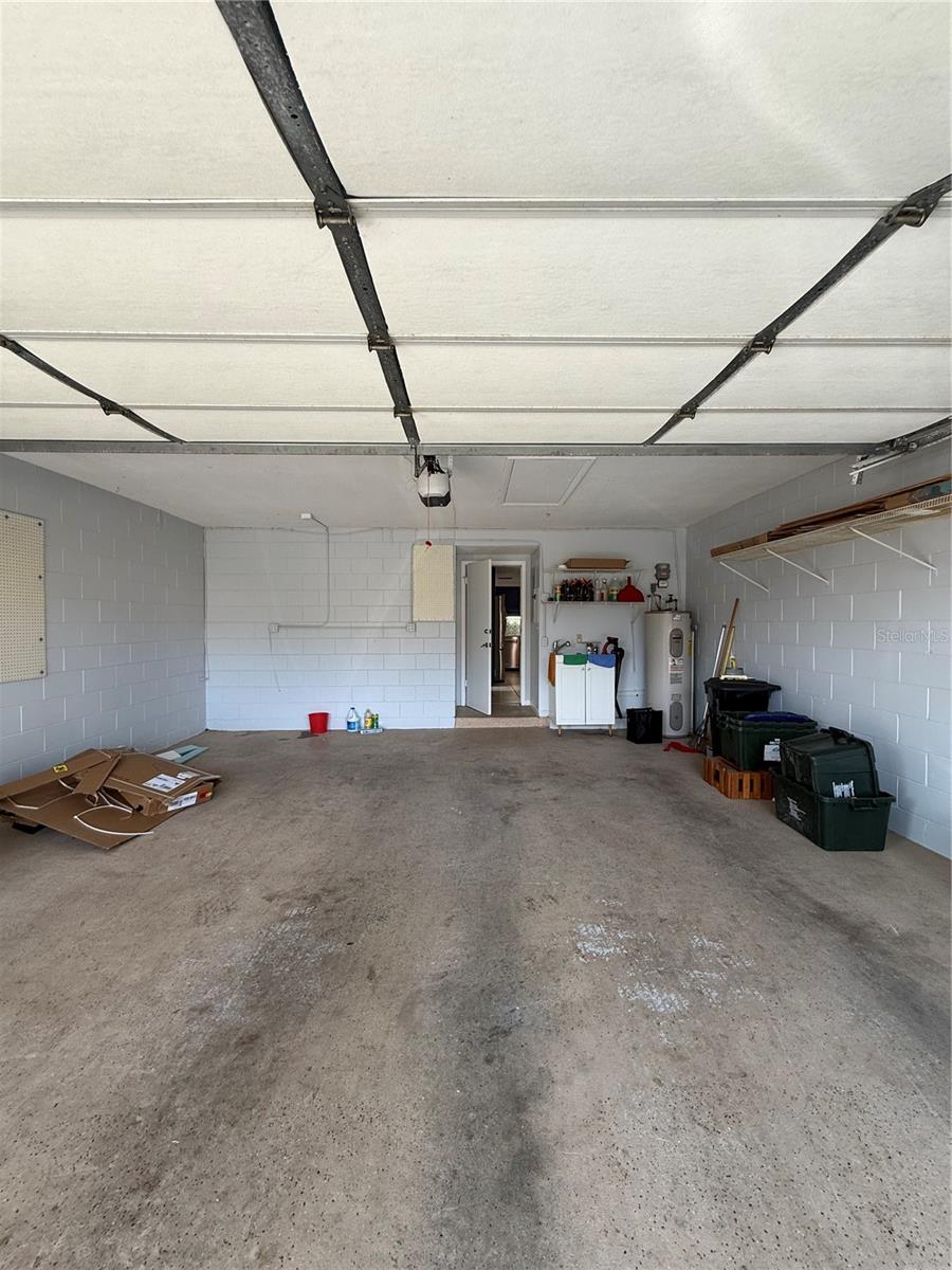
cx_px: 476
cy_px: 635
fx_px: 513
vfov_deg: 102.1
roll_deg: -0.1
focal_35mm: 14
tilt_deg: -0.3
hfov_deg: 85.7
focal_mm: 2.22
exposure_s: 1/99
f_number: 2.2
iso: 80
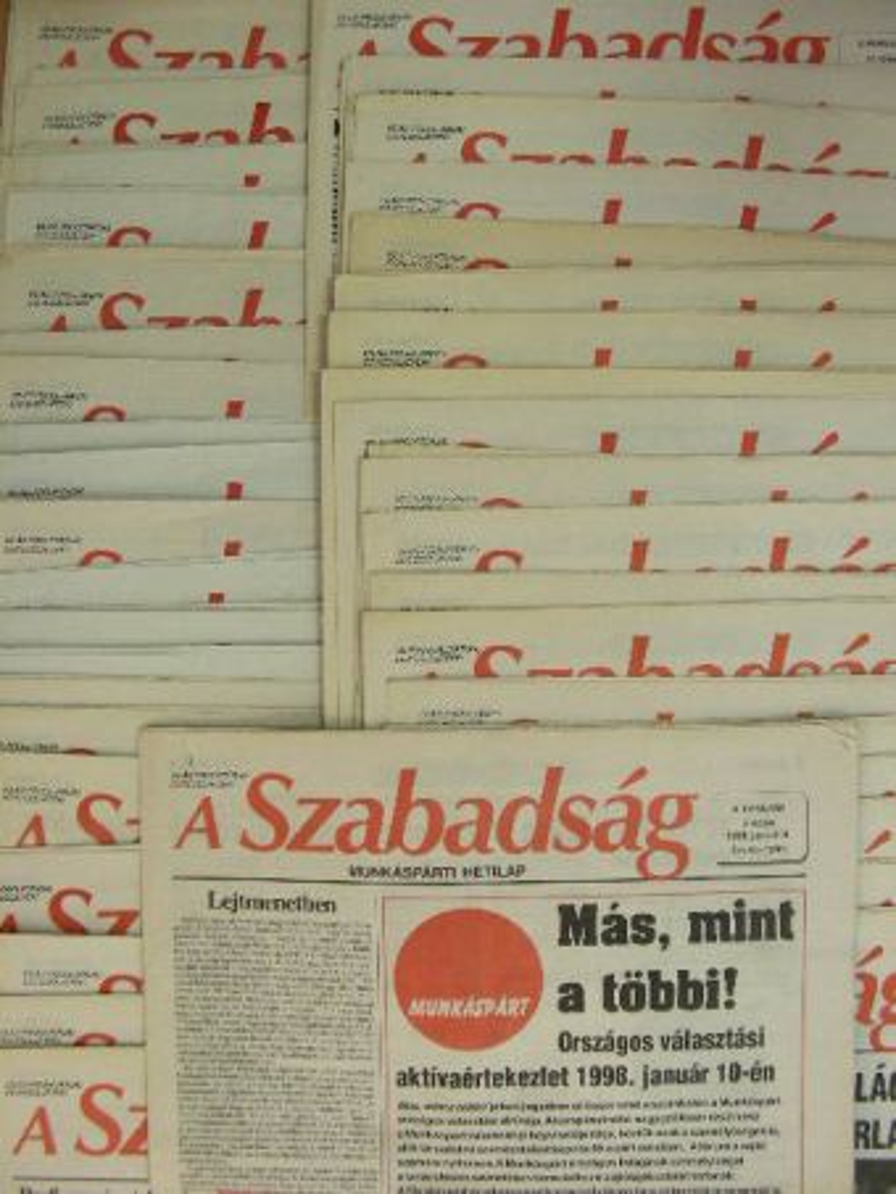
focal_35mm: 38
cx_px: 448
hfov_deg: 37.7
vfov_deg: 49.0
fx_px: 1311
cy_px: 597
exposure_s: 1/31.5
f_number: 3.5
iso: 170
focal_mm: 6.3
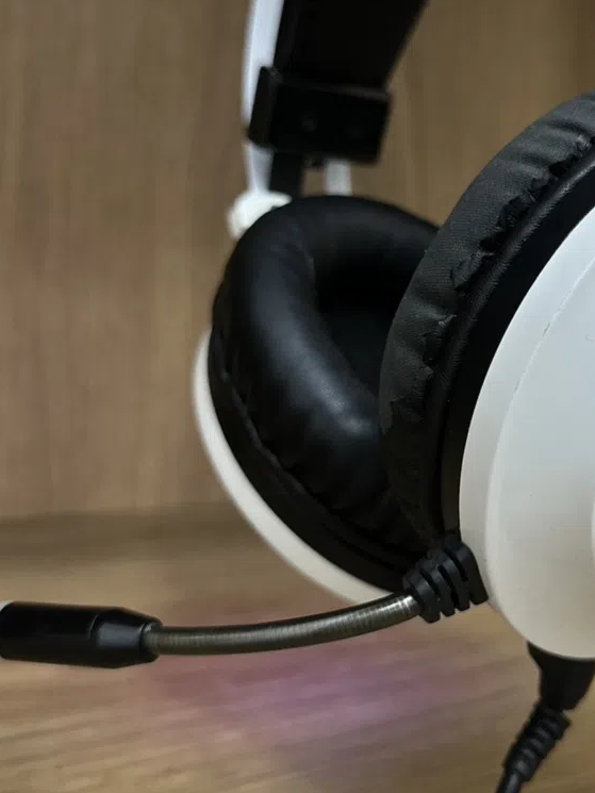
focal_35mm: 44
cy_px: 410
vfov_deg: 42.9
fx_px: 1008
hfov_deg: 32.3
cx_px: 436
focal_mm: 6.86
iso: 800
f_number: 1.78
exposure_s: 1/50
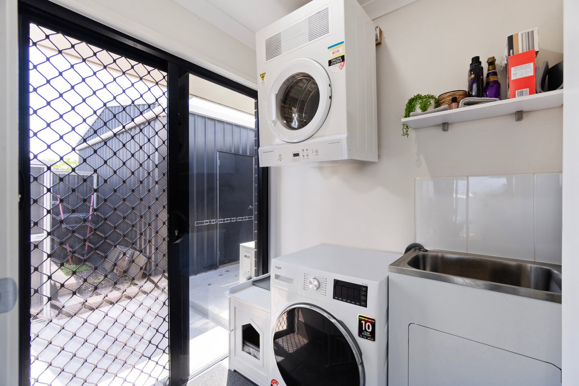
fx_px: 241
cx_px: 290
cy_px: 193
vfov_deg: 77.3
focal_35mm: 15
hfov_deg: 100.4
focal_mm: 10
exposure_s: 1/60
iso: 125
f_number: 4
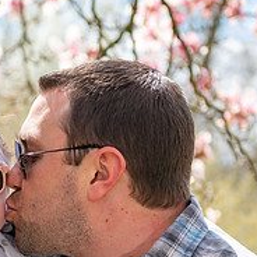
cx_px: -27
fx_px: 1571
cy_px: 204
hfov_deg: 9.3
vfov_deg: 9.3
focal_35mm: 187
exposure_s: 1/1250
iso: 400
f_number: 4.5
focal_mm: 70
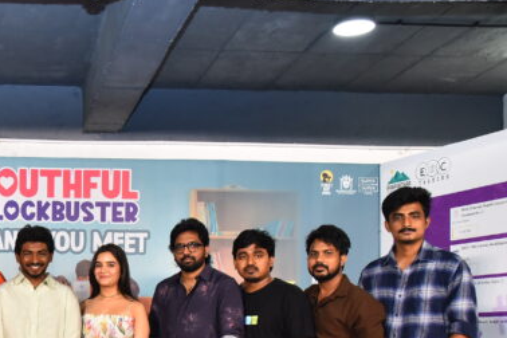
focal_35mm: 61
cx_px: -7
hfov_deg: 30.4
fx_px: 859
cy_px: 329
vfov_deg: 21.6
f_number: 5
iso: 2000
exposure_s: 1/125
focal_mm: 30
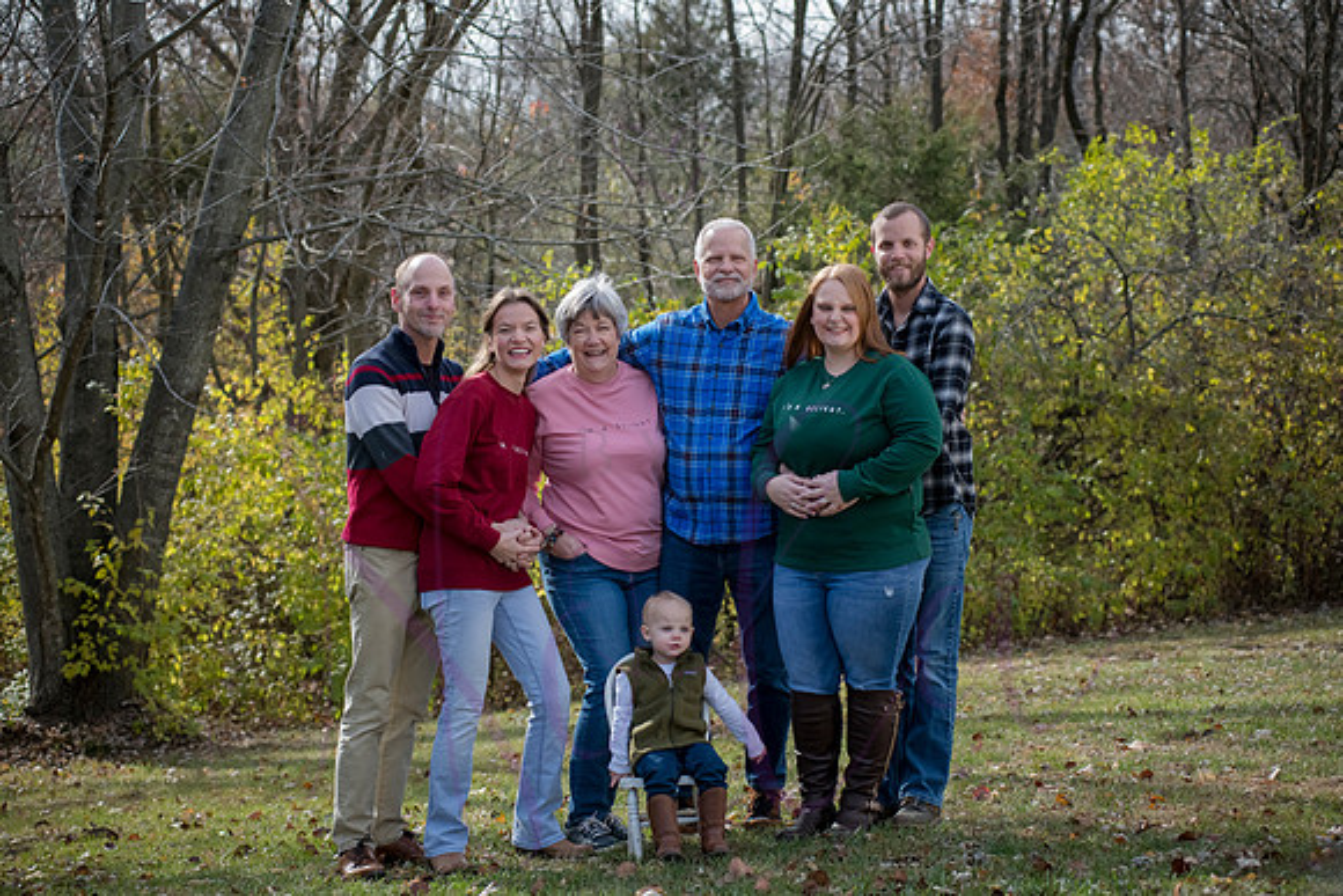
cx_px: 672
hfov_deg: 25.4
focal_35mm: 80
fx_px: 2985
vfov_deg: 17.1
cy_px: 448
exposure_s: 1/800
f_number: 5
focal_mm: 80
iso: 400
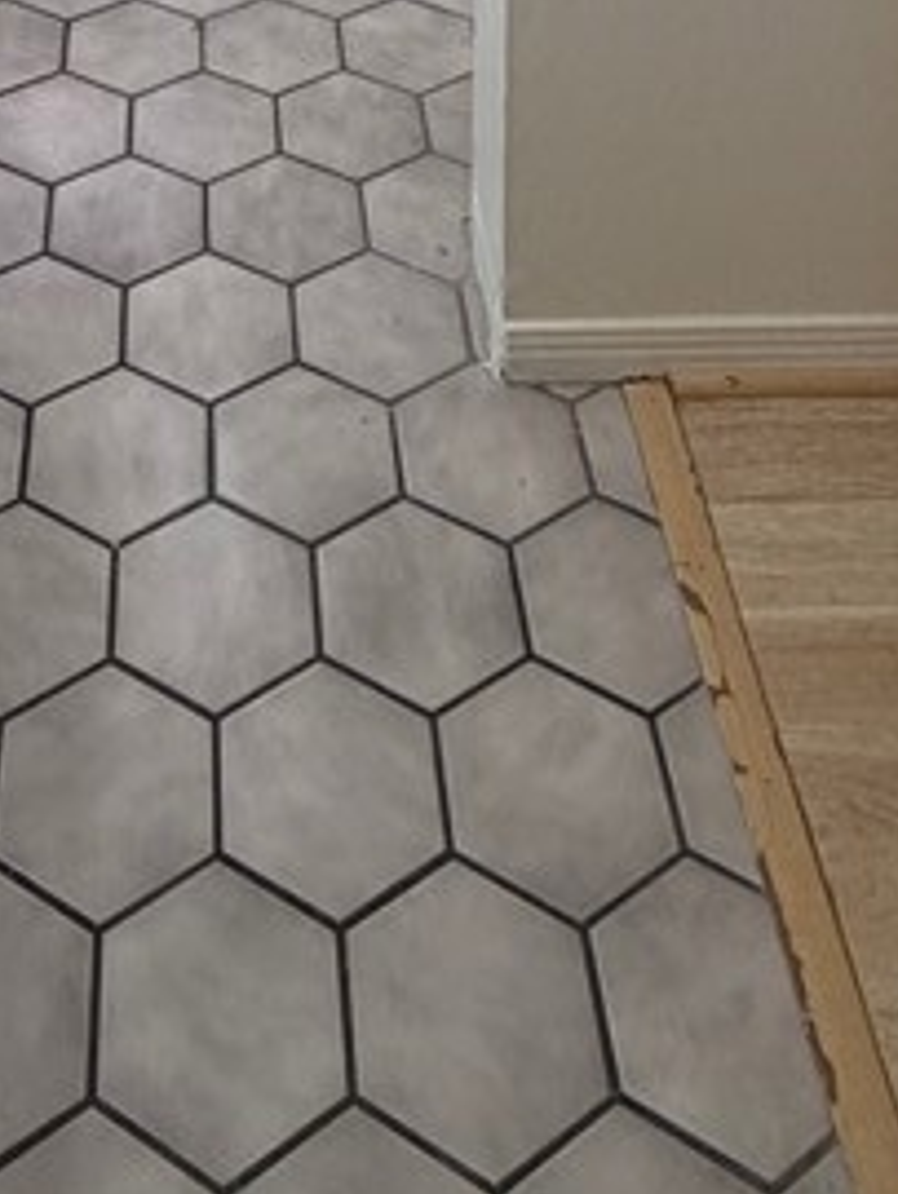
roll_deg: +0.8
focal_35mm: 53
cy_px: -730
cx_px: 159
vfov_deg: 24.7
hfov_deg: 27.0
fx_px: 1830
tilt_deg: -11.8
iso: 160
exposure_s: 1/120
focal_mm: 2.22
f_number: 2.2
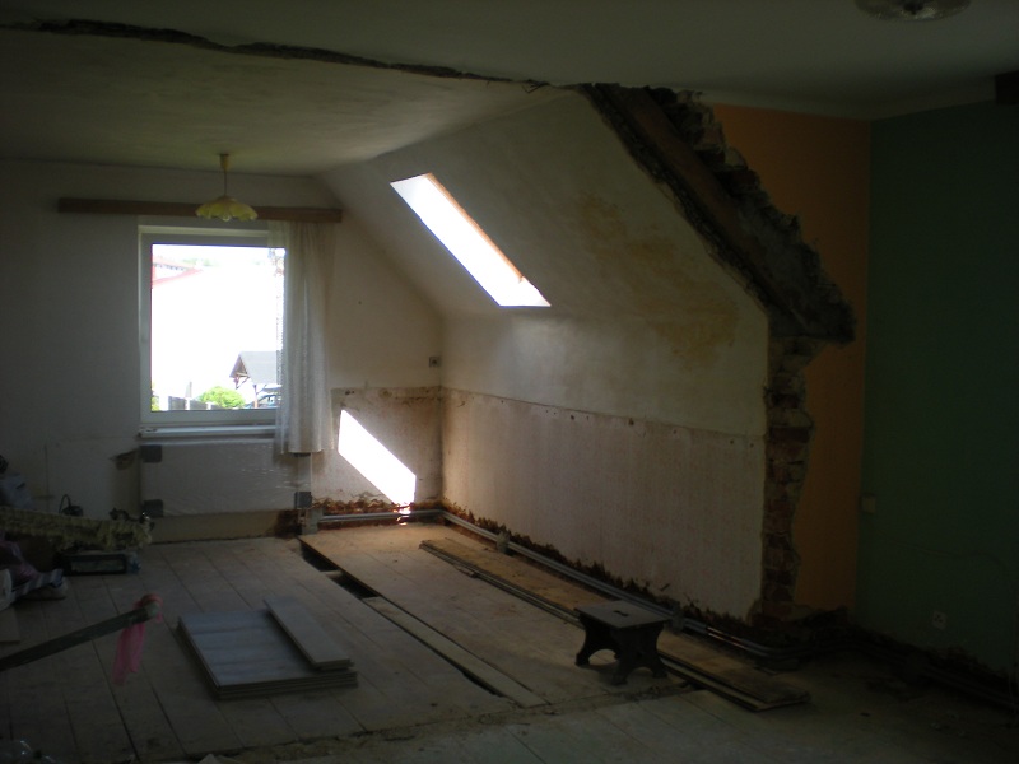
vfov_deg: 37.7
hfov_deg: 49.0
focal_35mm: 38
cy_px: 382
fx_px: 1119
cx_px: 510
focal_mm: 6.3
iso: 64
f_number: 3.1
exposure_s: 1/99.7
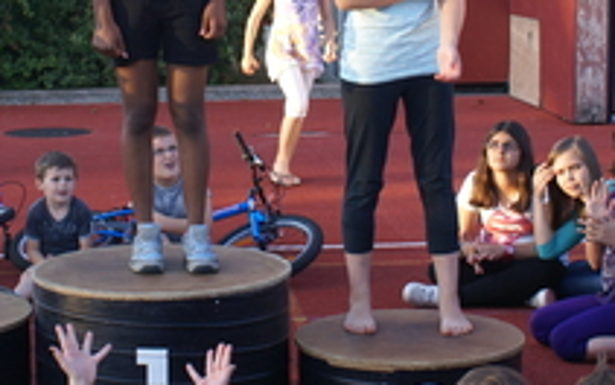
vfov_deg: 12.7
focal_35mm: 102
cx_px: 254
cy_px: -16
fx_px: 1710
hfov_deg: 20.4
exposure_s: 1/125
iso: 200
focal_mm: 26
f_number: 4.5
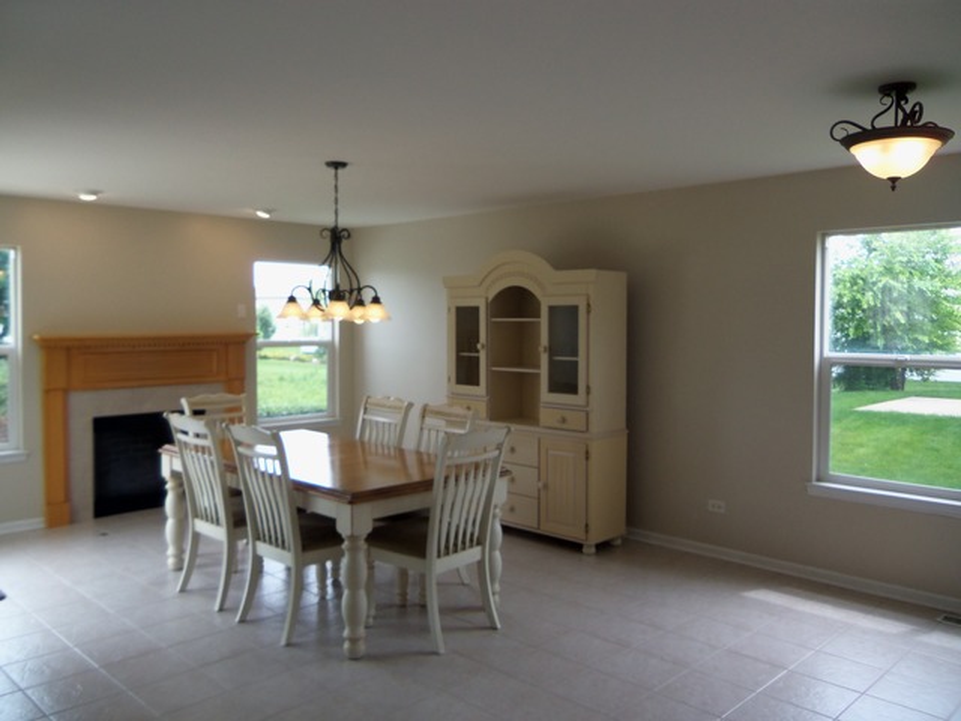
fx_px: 777
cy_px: 360
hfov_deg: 63.4
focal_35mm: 28
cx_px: 480
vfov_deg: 49.7
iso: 64
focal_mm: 5.1
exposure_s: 1/40
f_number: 3.9
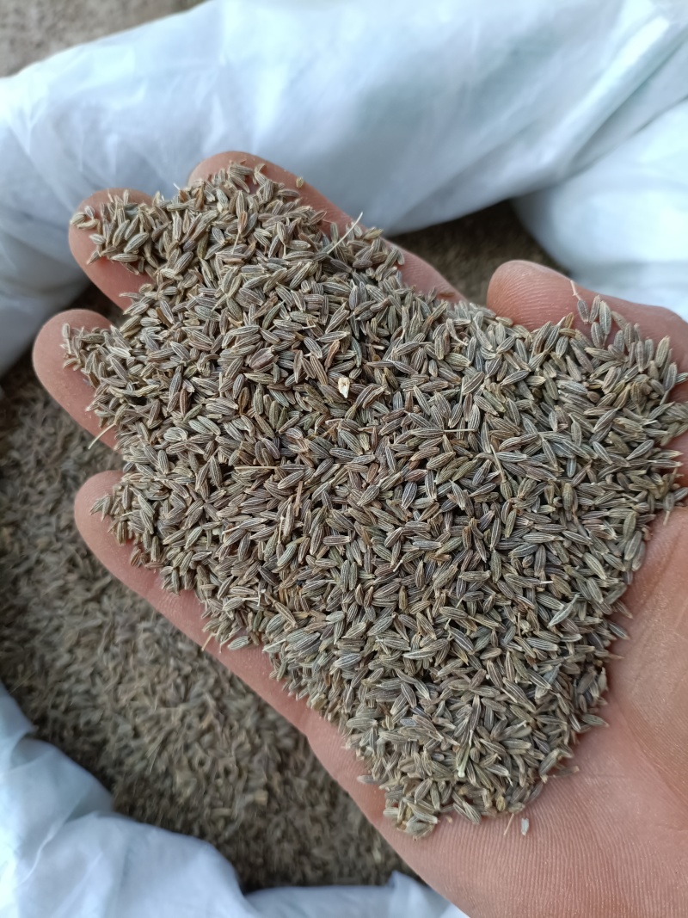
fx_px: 689
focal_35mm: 26
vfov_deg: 67.3
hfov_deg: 53.1
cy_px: 459
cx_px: 344
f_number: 1.8
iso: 251
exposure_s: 1/100
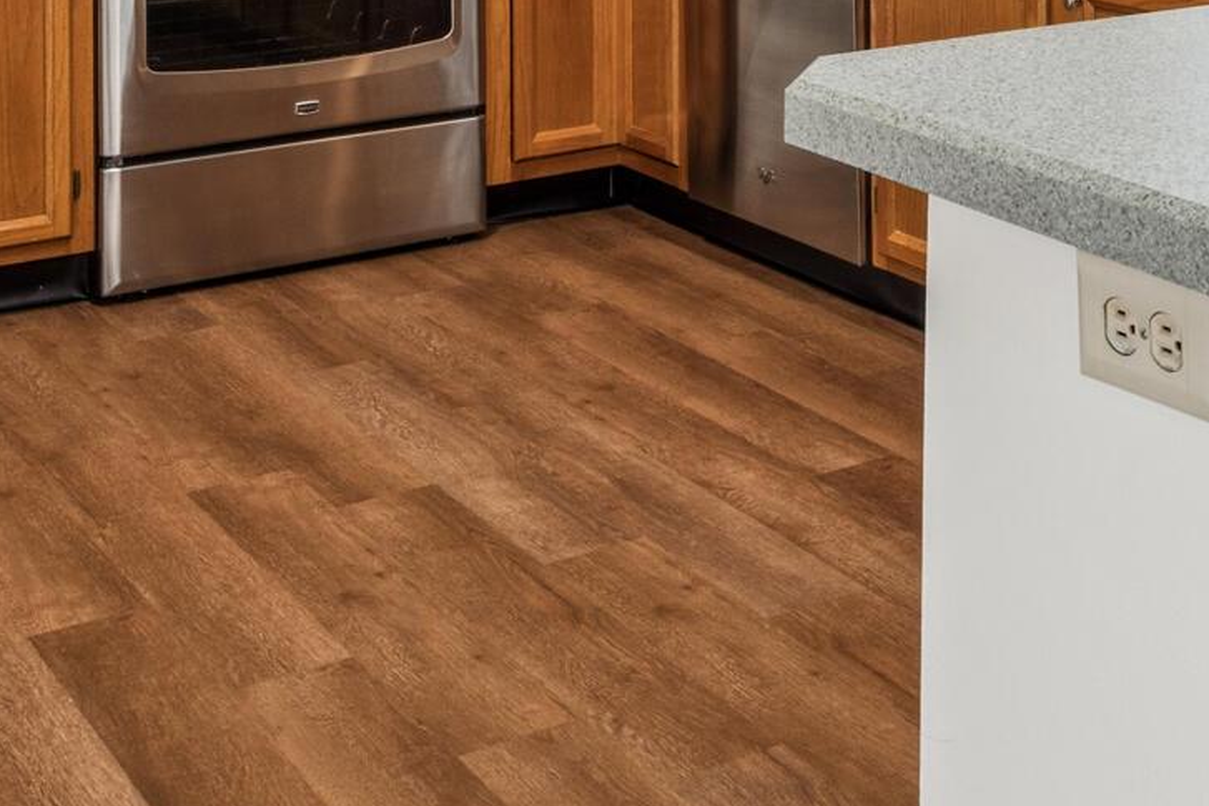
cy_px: -444
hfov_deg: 30.2
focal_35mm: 66
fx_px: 2217
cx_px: 858
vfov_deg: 18.1
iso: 500
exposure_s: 1/3
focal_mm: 16
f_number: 10
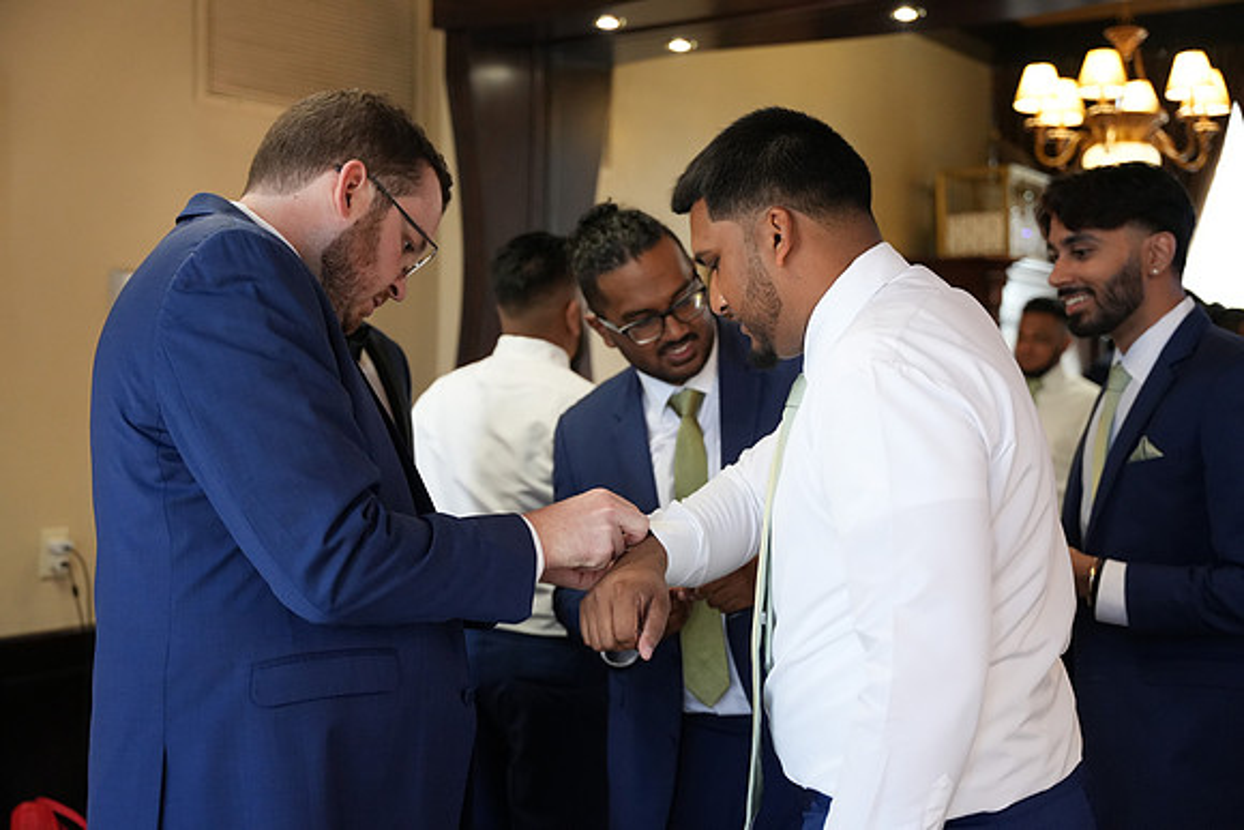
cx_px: 622
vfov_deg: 31.1
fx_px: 1493
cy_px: 415
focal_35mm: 43
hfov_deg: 45.2
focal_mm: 43.2
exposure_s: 1/200
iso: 4000
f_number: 2.8
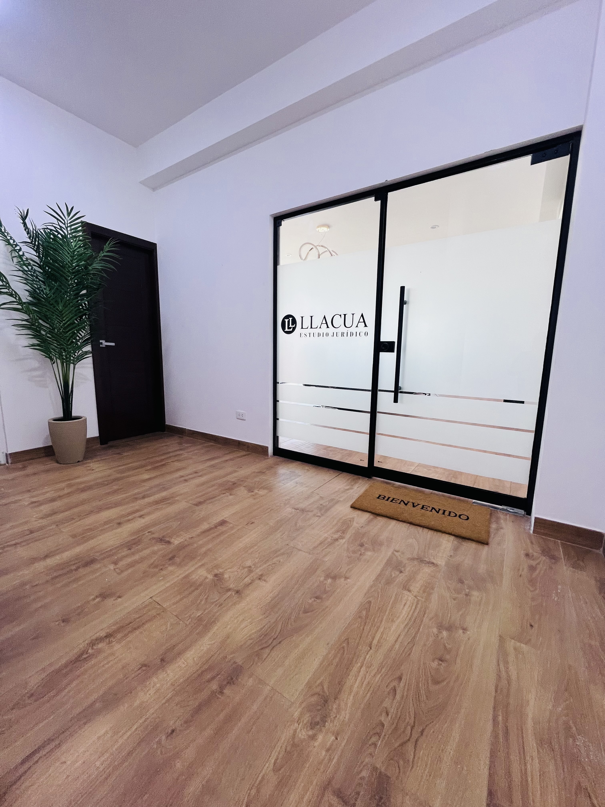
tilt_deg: -7.0
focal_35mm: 13
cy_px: 404
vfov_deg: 106.2
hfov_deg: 89.9
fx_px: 303
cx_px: 302
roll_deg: -1.0
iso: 80
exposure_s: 1/120
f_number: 1.8
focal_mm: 1.57
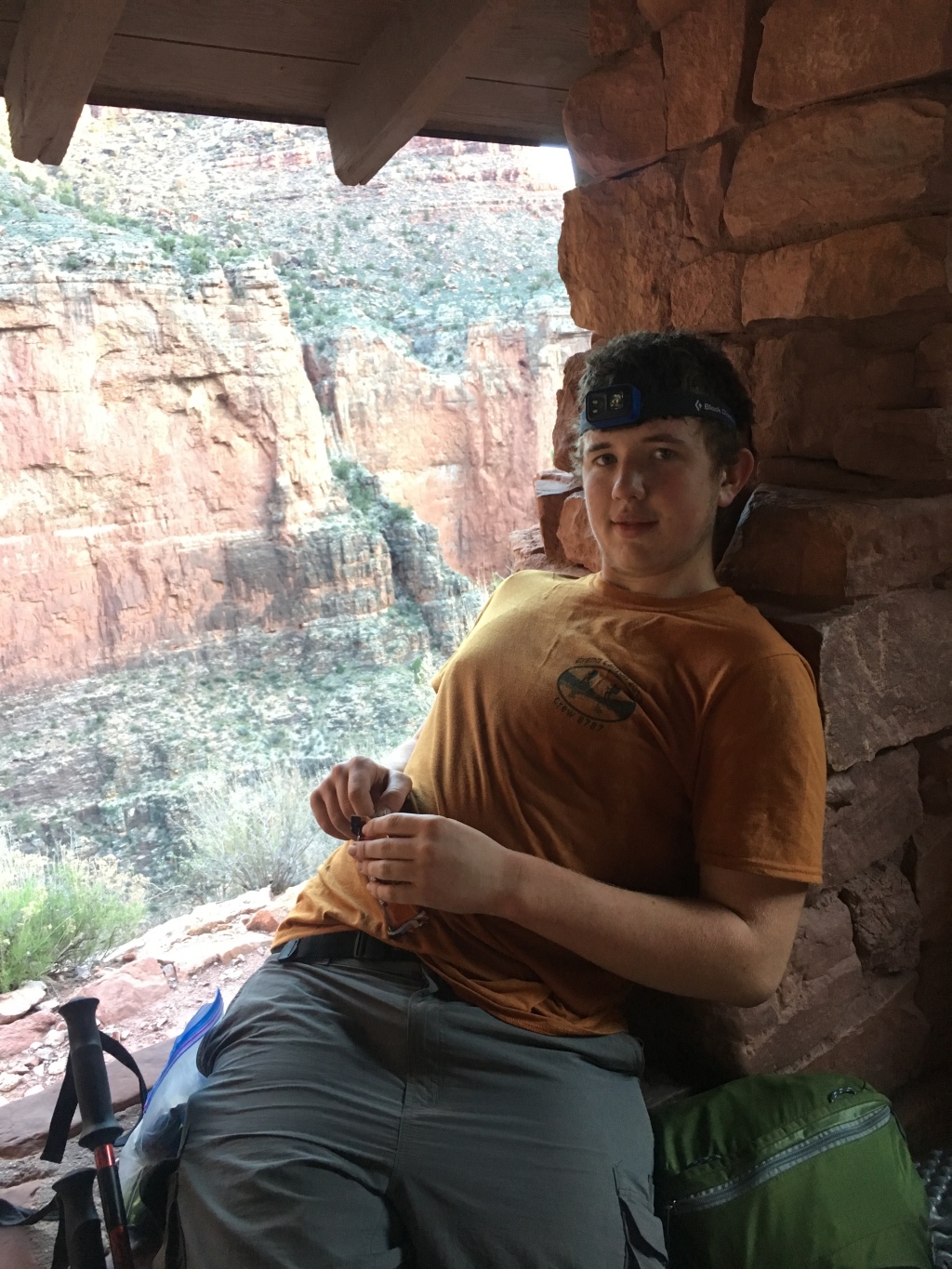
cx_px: 476
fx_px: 1063
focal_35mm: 29
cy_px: 634
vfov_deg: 61.7
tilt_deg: -13.5
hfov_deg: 48.2
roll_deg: +4.8
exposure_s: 1/30
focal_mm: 4.15
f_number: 2.2
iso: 160
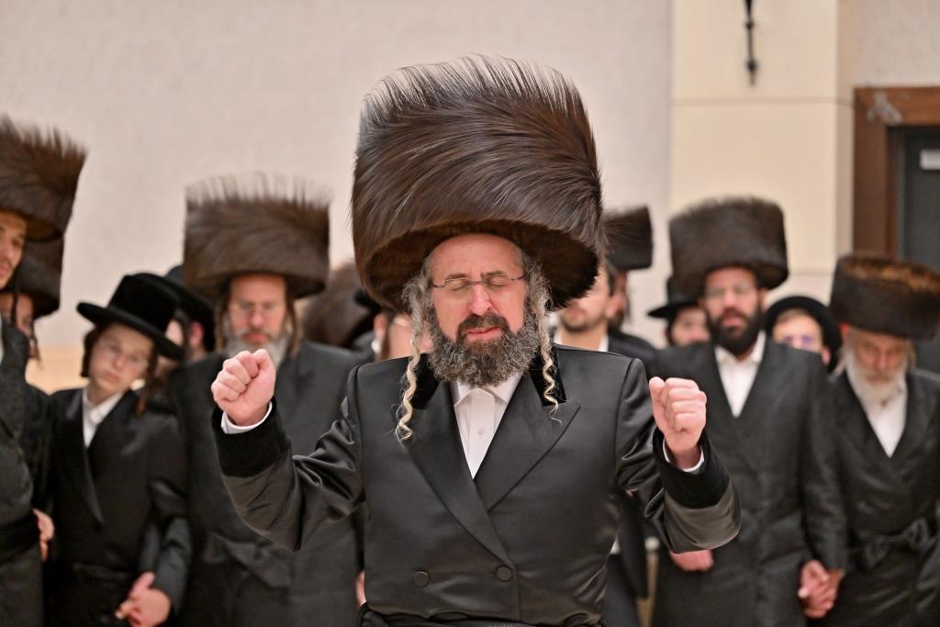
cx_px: 470
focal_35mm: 120
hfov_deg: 17.1
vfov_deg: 11.4
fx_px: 3134
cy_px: 314
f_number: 4
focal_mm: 120
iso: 1250
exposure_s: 1/250
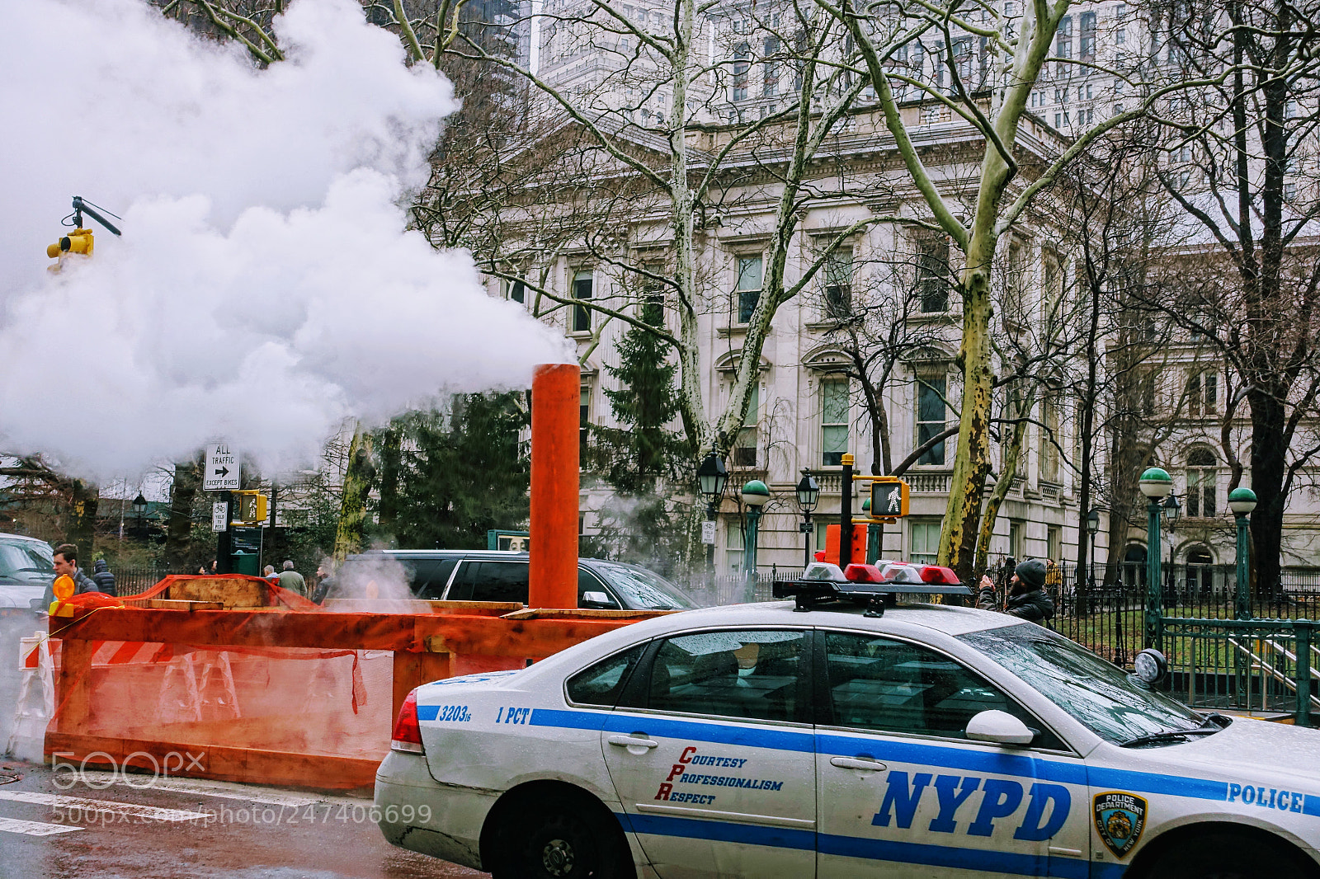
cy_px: 440
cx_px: 660
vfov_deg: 28.6
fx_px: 1723
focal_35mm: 47
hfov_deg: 41.9
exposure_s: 1/125
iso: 125
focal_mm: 17.27
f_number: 4
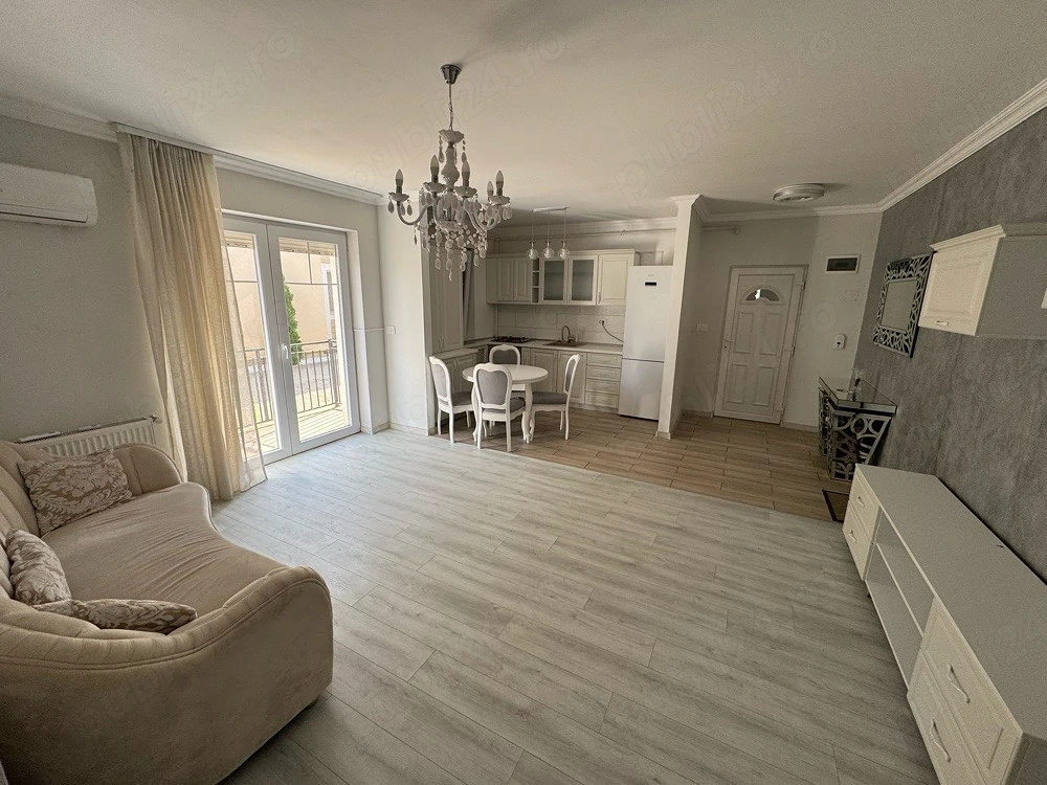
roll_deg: -0.6
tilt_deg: -13.4
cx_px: 524
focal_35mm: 14
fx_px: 423
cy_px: 392
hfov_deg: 102.1
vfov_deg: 85.7
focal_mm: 2.22
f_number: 2.2
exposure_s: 1/99
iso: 80
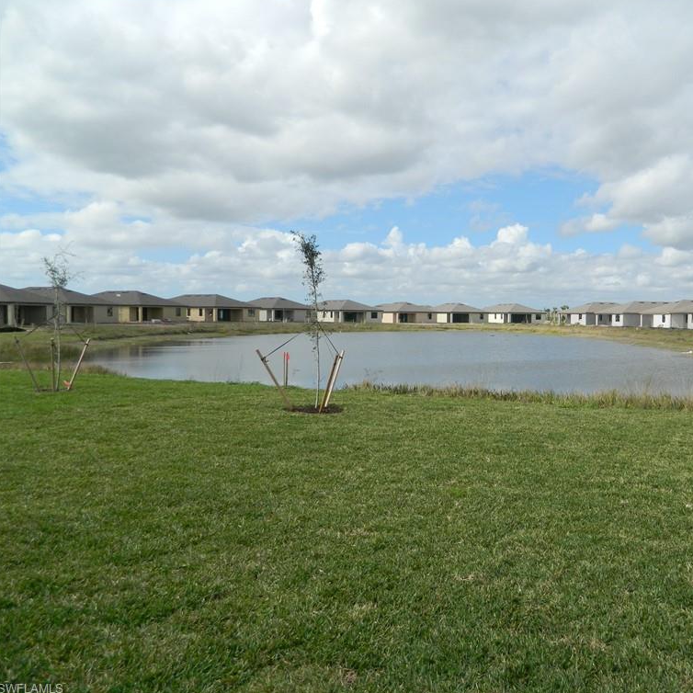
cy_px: 345
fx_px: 679
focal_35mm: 30
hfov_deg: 52.9
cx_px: 466
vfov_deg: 54.0
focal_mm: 4.5
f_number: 8.7
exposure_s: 1/320
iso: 110
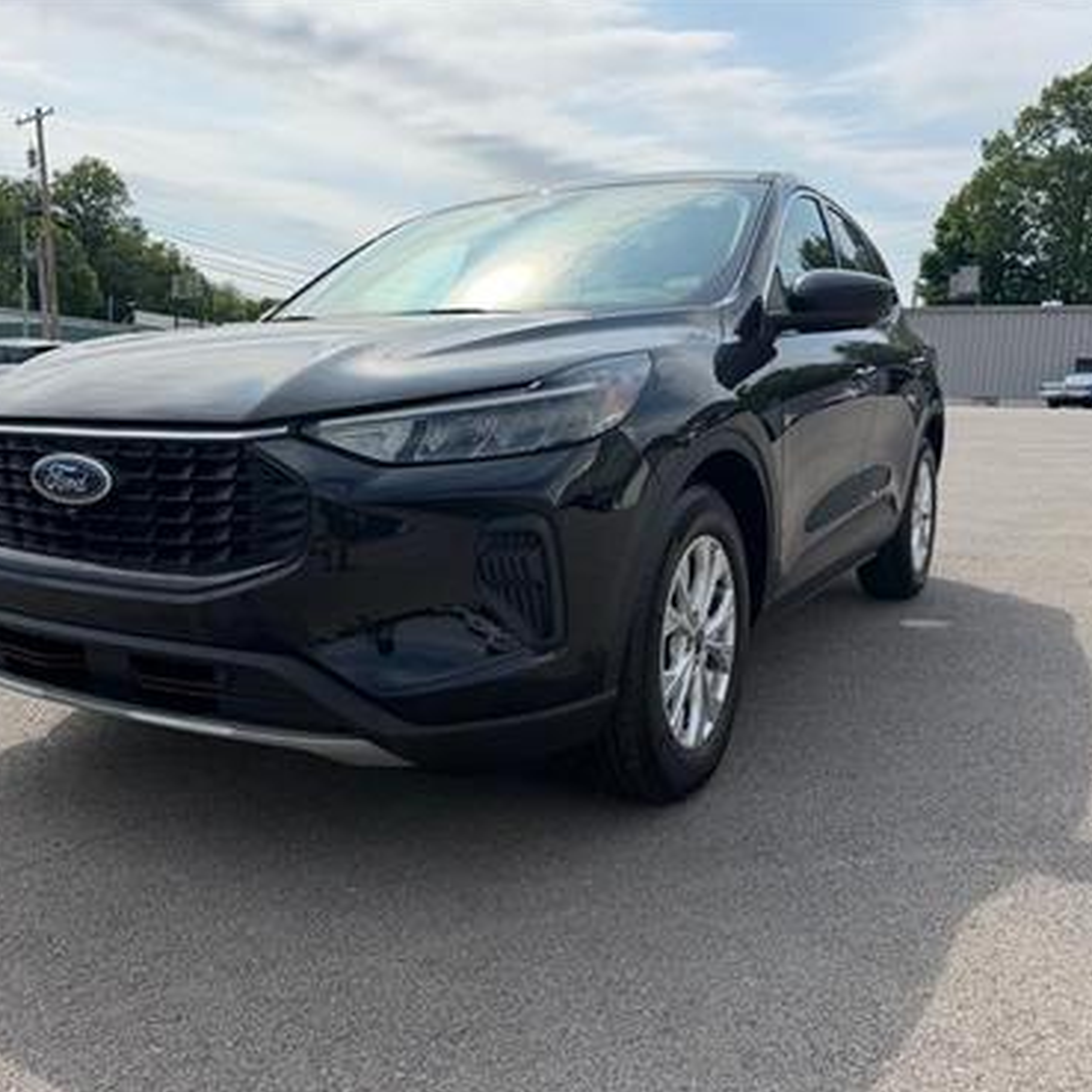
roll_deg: -1.7
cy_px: 547
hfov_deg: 55.2
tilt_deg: -7.7
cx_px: 438
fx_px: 1035
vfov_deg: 55.6
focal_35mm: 29
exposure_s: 1/7353
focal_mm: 6.76
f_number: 1.78
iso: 100
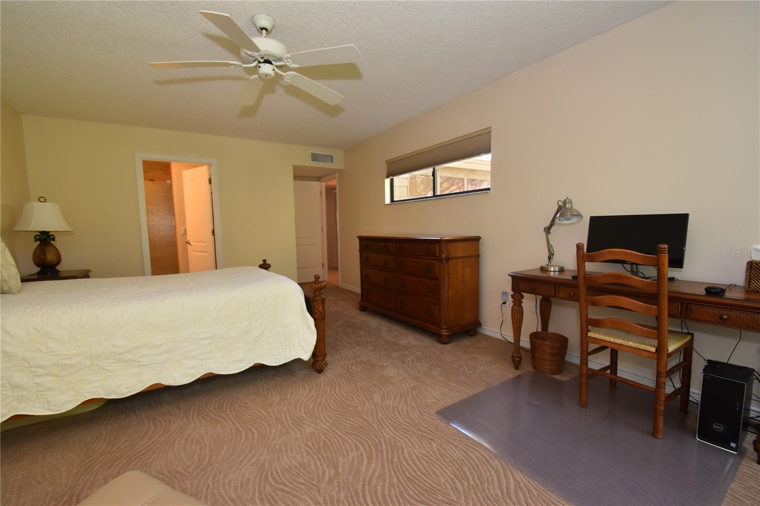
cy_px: 253
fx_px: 317
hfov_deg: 100.4
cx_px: 380
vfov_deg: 77.3
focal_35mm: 15
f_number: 5
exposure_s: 1/100
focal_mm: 10
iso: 800
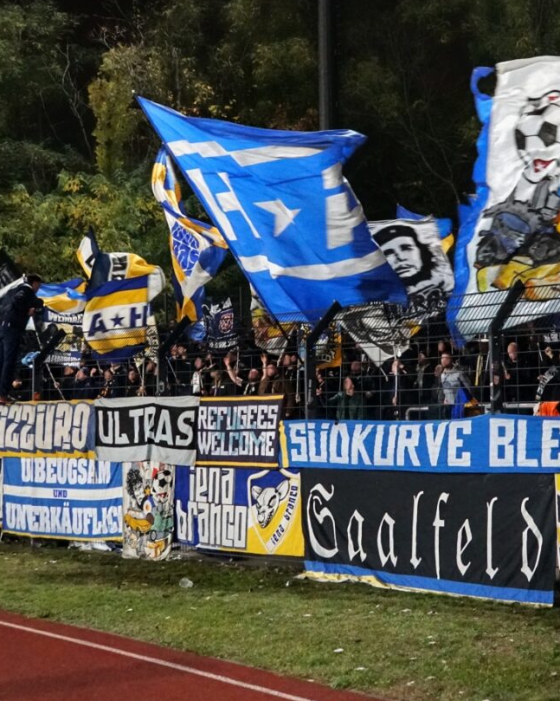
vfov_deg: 35.3
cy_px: 273
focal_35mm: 53
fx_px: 1097
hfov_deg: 28.5
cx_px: 369
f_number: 4
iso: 6400
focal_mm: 19
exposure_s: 1/60
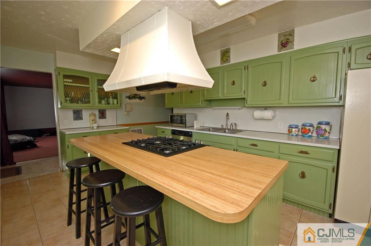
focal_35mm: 15
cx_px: 186
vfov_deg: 77.2
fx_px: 154
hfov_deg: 100.5
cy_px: 123
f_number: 4
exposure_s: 1/60
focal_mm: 10
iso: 400
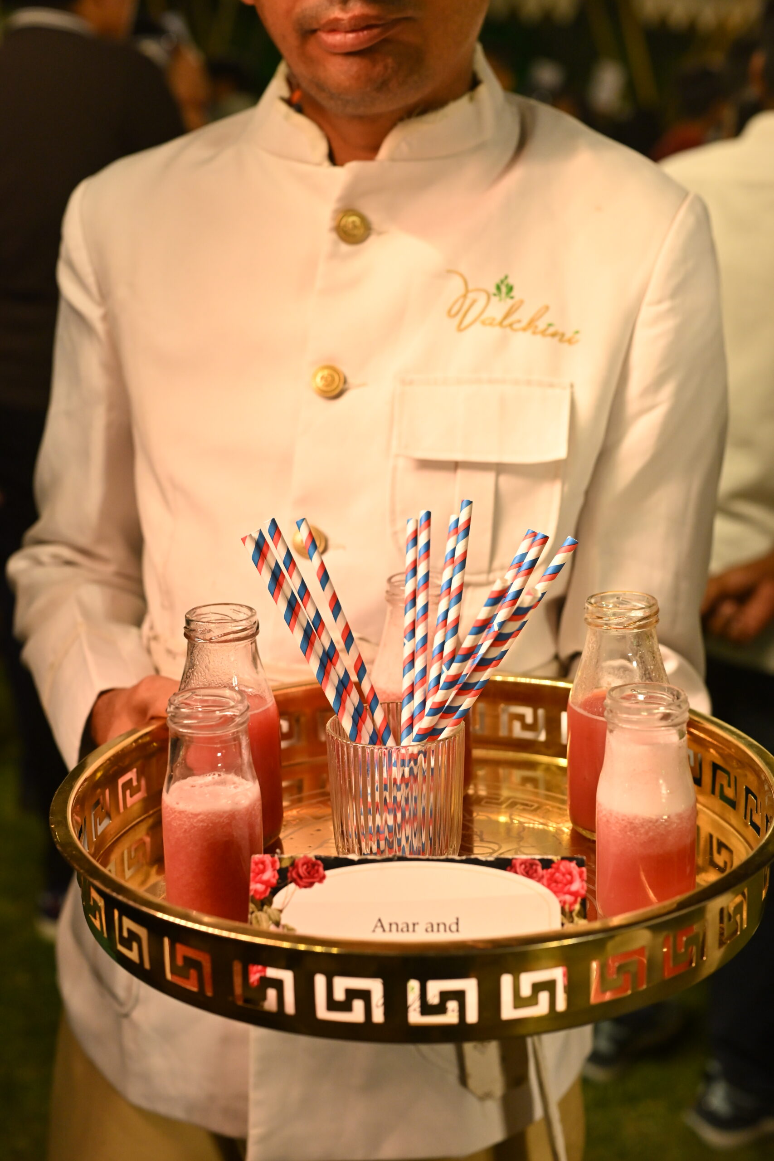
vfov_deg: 39.6
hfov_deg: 27.0
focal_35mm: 50
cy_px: 580
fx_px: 1612
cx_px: 387
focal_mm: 50
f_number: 4
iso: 1600
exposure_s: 1/500
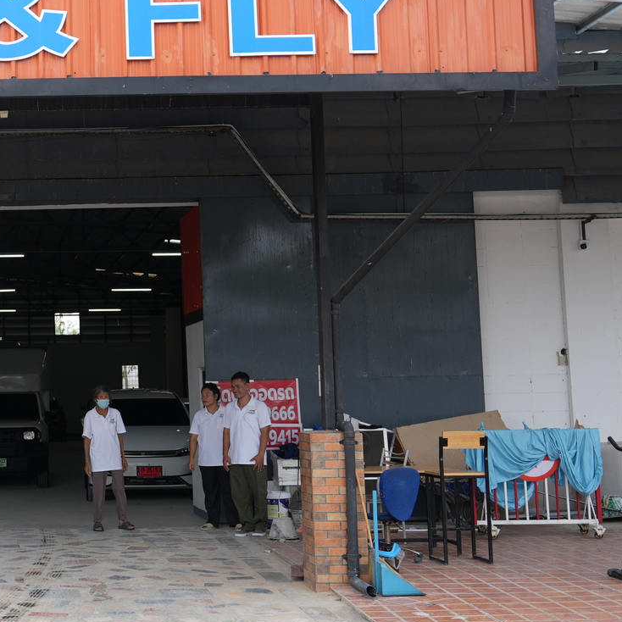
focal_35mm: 69
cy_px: 233
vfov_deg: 24.9
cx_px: -71
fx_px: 1403
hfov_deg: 23.4
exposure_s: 1/250
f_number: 2.8
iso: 100
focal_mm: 34
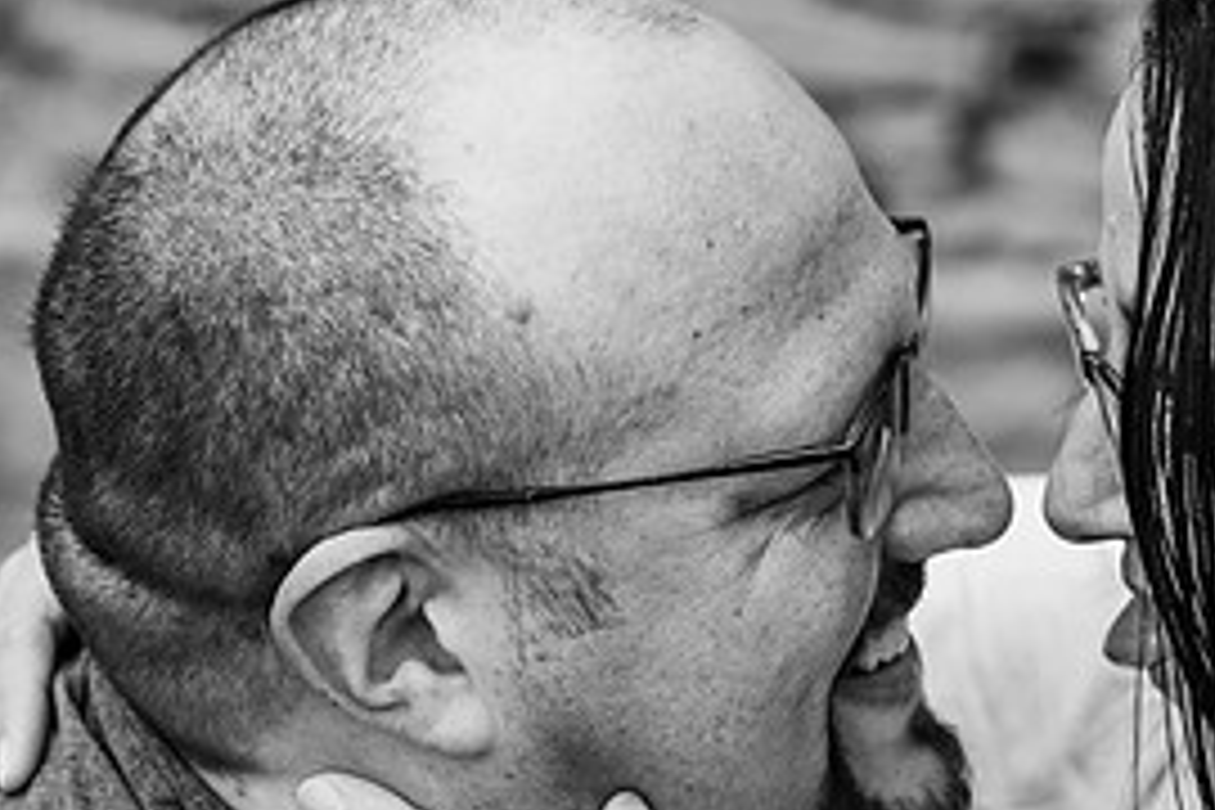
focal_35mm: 118
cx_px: 868
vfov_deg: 11.6
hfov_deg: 17.3
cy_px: 655
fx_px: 3982
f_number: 3.2
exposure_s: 1/400
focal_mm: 55
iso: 320
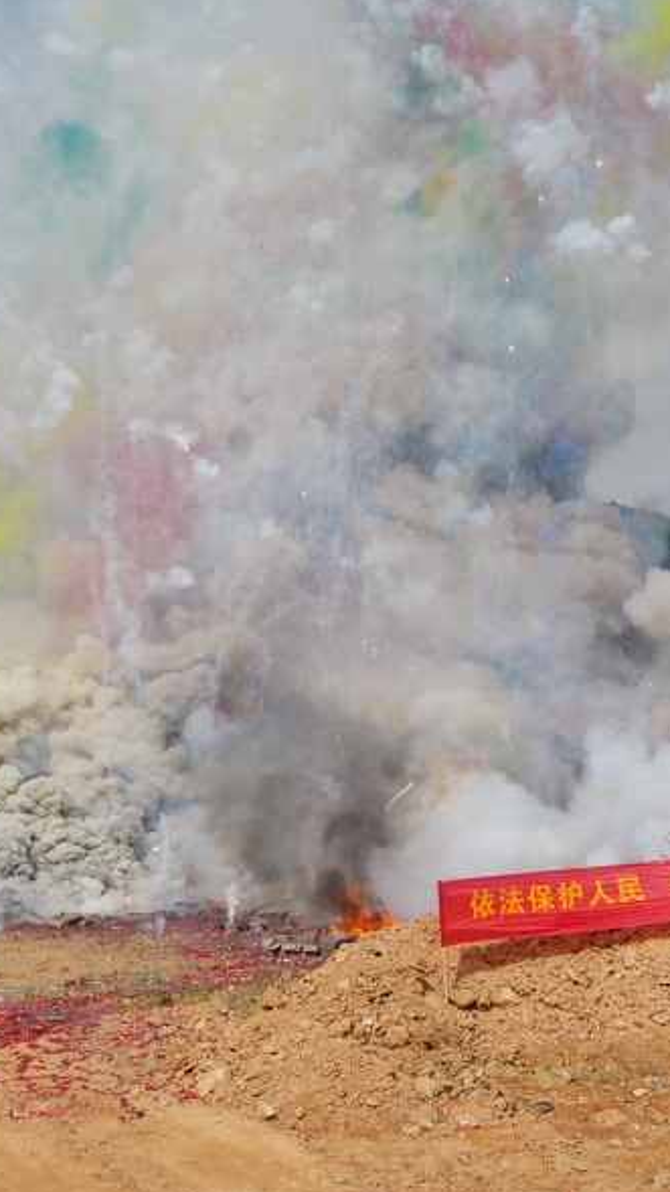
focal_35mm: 56
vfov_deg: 37.2
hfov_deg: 21.4
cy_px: 597
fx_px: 1770
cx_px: 429
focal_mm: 35
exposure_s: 1/1000
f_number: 5
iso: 100
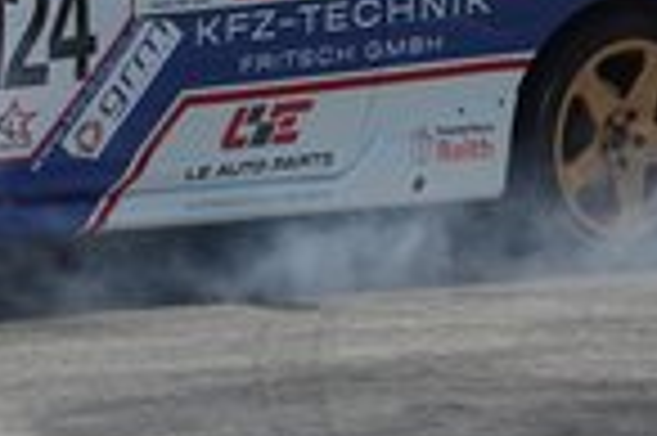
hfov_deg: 2.1
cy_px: 27
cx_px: -36
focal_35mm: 987
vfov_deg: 1.4
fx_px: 17992
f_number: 4.5
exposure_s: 1/800
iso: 100
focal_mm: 117.29
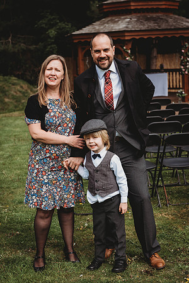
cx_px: 94
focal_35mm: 62
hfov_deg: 21.9
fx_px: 488
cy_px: 142
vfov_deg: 32.4
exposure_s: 1/800
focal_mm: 62
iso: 200
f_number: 4.5
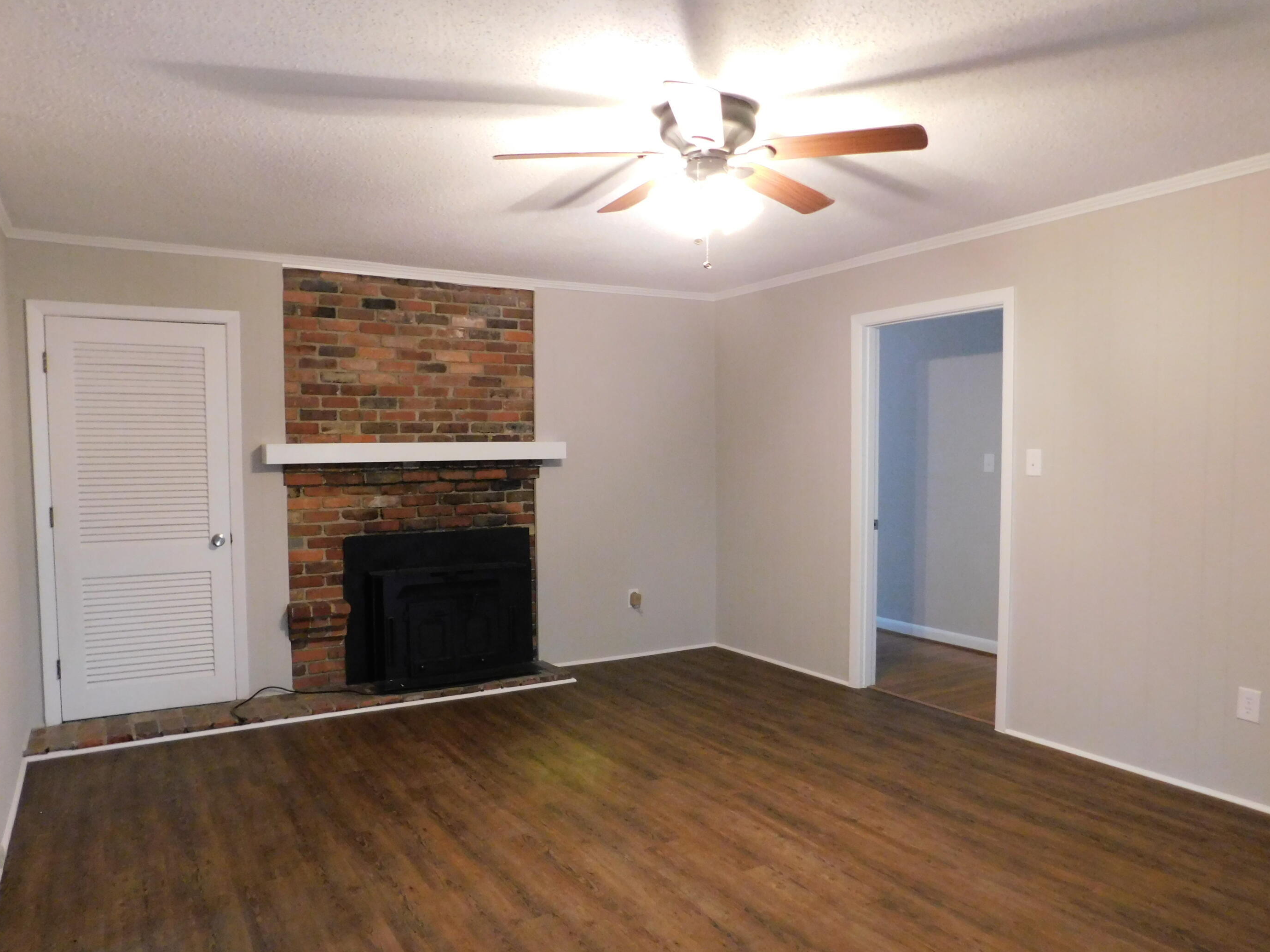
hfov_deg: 69.4
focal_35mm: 25
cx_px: 618
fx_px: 917
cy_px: 517
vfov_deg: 54.8
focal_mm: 4
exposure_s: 1/8
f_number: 3
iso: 560
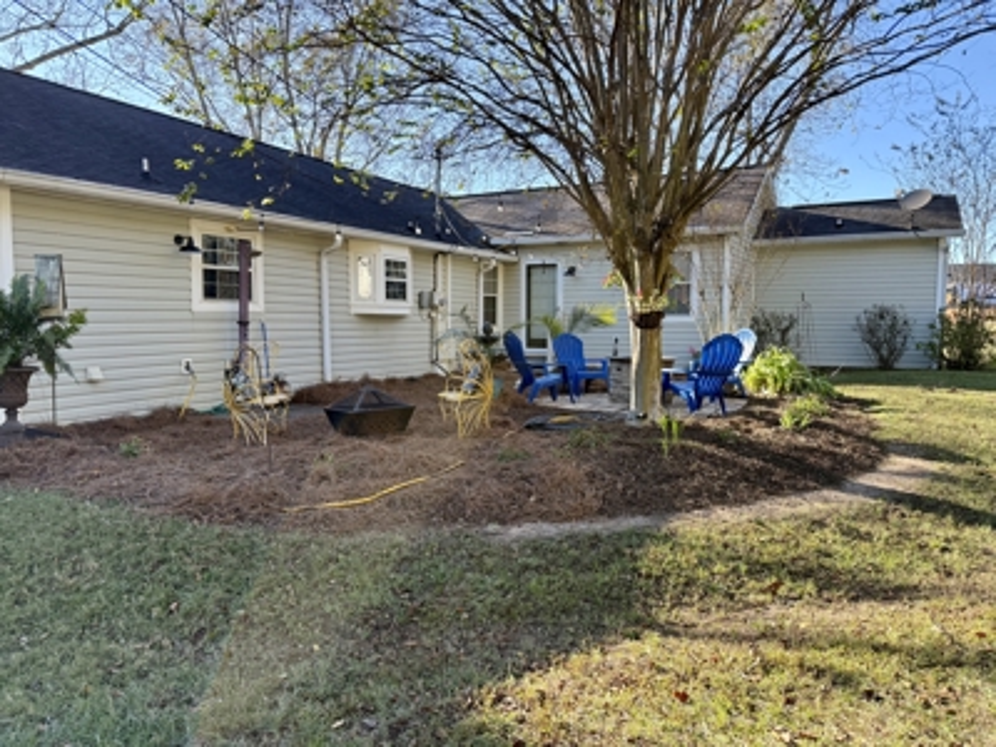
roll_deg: -0.4
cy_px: 374
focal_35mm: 24
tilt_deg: -4.1
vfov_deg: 56.8
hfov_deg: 71.6
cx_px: 498
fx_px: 691
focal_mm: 6.76
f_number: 1.78
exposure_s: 1/765
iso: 100
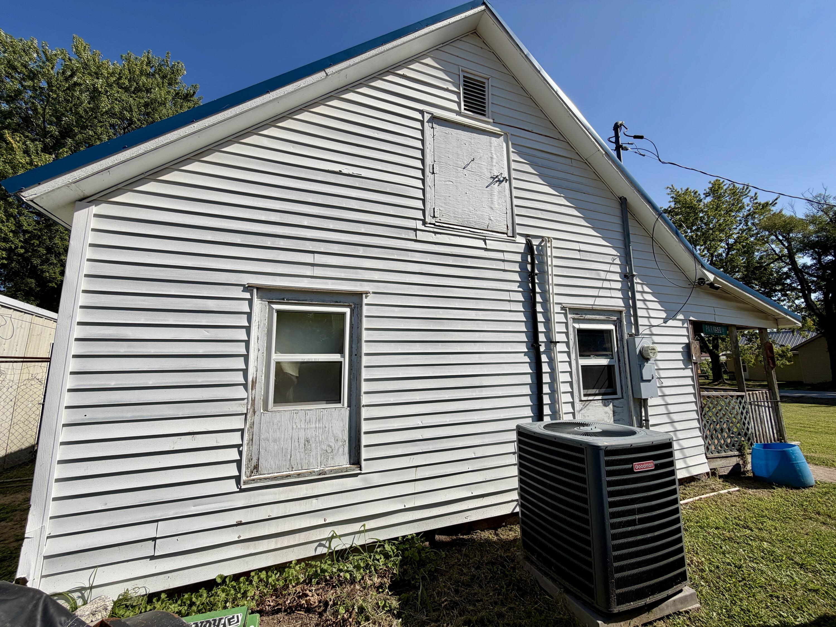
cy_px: 314
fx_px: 338
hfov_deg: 102.1
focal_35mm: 14
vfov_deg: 85.7
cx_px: 418
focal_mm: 2.22
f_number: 2.2
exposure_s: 1/1534
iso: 20
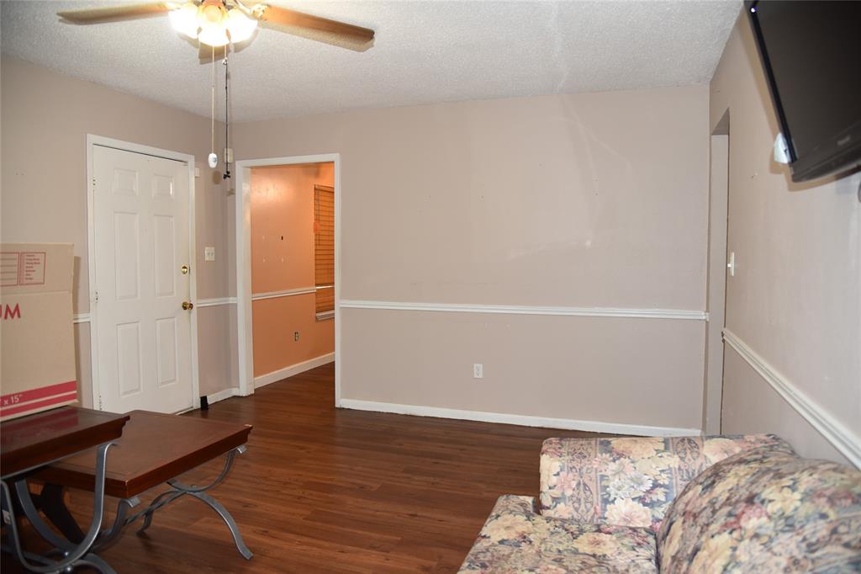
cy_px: 287
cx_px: 430
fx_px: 574
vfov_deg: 53.1
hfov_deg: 73.8
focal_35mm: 24
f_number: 4
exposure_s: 1/60
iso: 900
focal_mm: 24
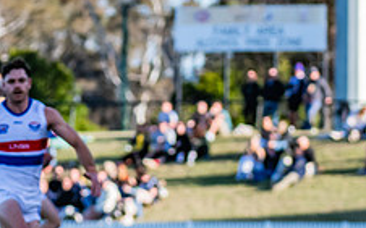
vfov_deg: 2.3
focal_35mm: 560
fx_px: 5583
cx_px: -93
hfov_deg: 3.7
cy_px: 75
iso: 800
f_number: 5.6
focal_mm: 170
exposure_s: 1/1600
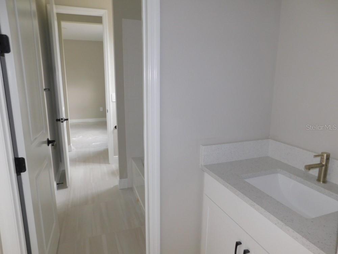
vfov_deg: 58.9
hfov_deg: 73.9
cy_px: 127
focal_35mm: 23
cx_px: 169
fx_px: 225
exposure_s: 1/30
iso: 200
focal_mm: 4
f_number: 3
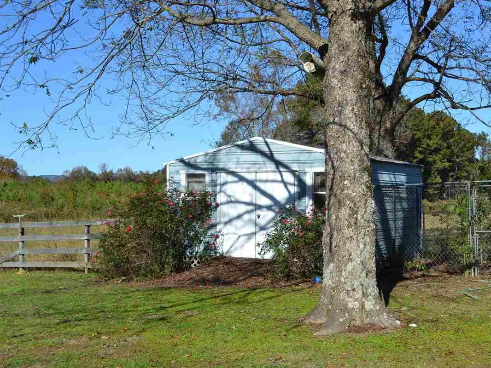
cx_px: 294
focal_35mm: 45
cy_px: 190
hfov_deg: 41.9
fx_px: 638
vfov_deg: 32.2
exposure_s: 1/320
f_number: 9
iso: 100
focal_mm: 26
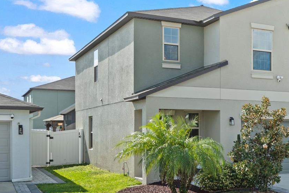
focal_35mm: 56
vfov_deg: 24.0
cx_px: 271
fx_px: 449
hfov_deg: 33.4
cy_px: 132
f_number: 4
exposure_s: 1/1000
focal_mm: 29
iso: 400
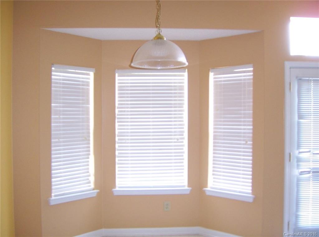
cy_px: 118
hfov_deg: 51.5
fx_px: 331
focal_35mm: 36
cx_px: 160
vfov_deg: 39.5
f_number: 2.8
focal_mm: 6
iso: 125
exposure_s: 1/20
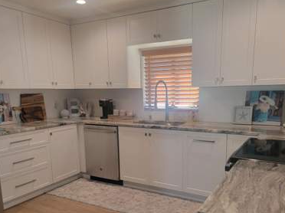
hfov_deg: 58.3
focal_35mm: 31
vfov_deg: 45.0
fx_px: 255
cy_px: 131
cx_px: 156
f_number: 1.8
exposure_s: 1/120
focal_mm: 6.7
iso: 200
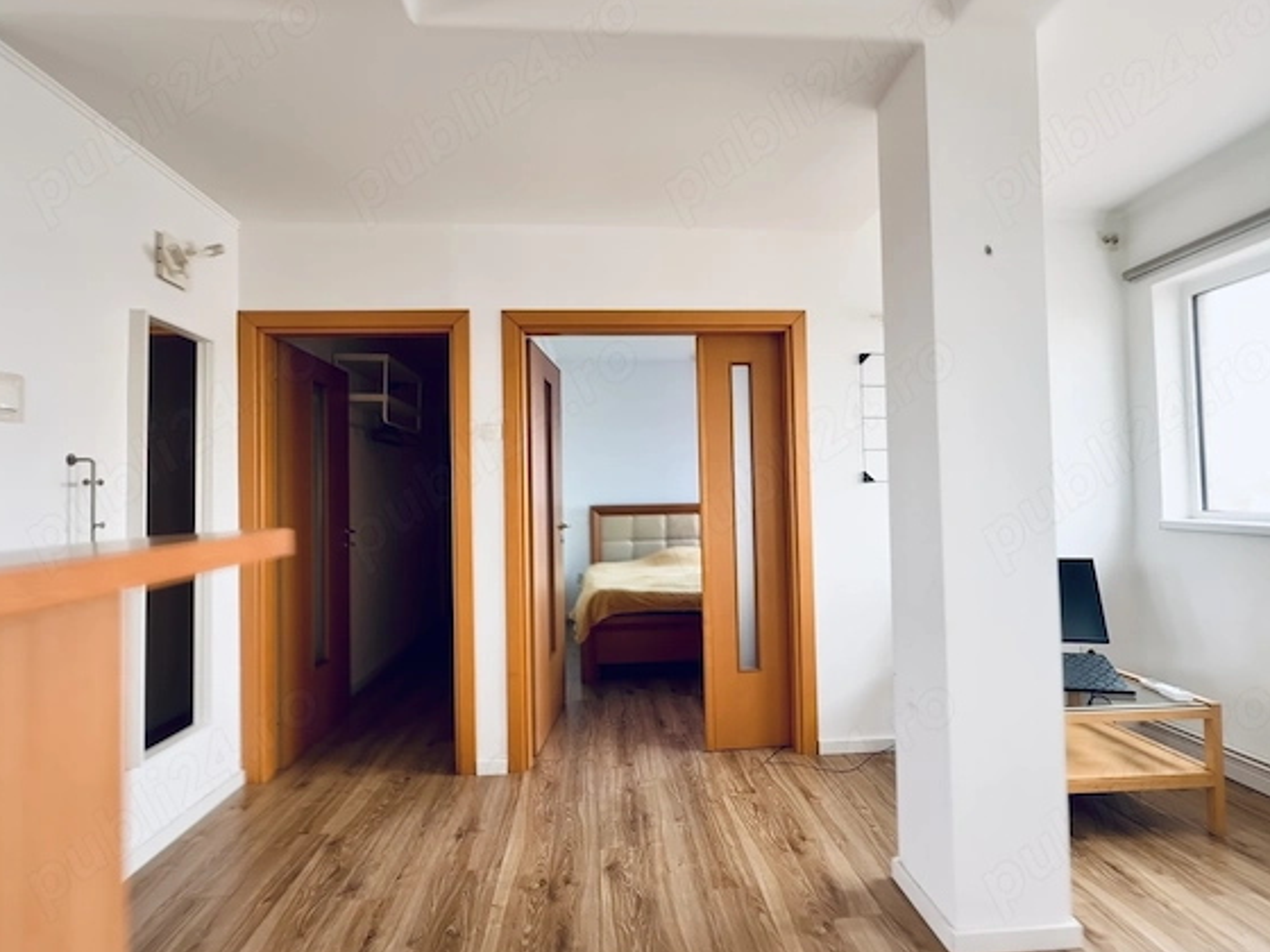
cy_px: 474
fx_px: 550
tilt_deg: +2.4
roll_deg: +0.6
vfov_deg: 81.7
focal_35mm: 15
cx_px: 649
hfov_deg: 98.2
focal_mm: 2.22
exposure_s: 1/99
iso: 80
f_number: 2.2
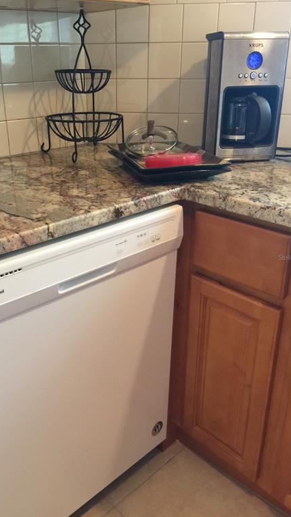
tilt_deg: -23.0
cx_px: 113
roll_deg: +1.1
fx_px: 438
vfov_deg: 61.0
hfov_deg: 36.5
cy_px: 257
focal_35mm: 32
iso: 125
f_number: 2.2
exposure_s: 1/10
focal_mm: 4.15
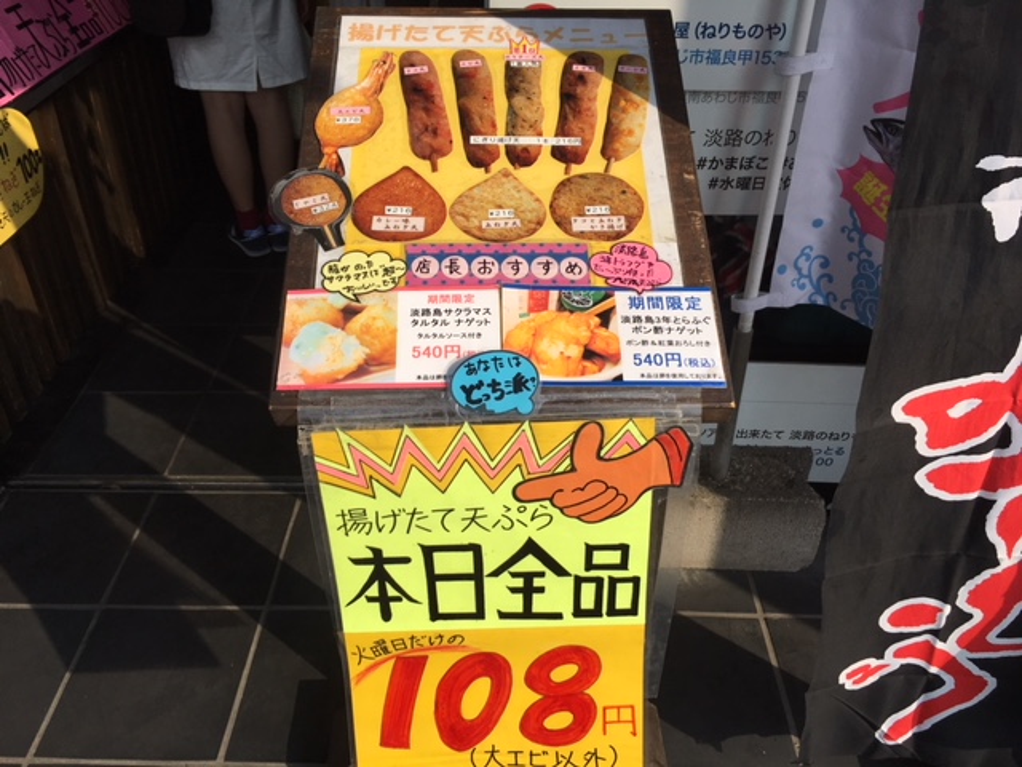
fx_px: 856
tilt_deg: -35.6
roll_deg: -0.7
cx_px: 511
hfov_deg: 61.7
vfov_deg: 48.2
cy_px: 384
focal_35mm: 29
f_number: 2.2
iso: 25
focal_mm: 4.15
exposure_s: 1/2262
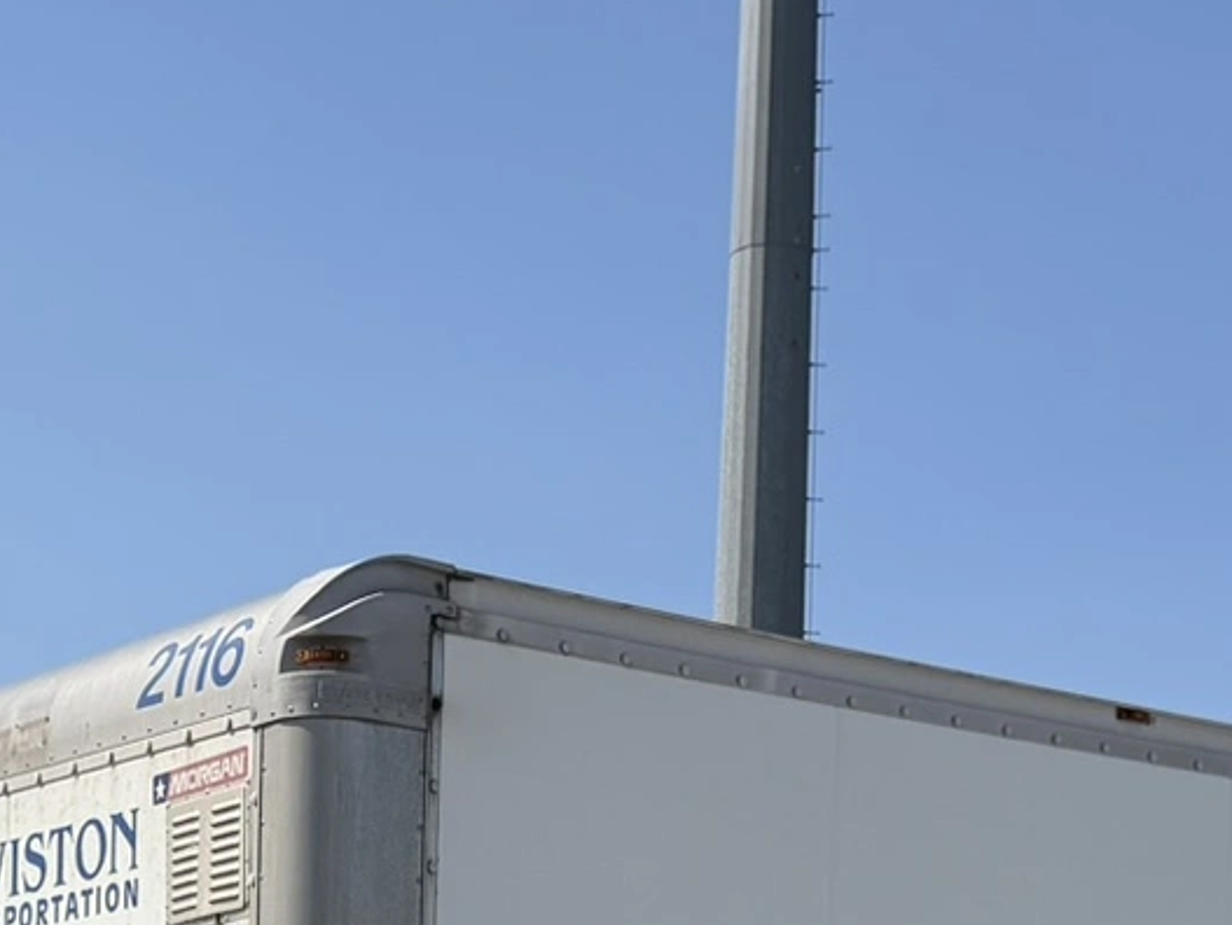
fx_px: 3241
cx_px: 437
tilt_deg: -3.2
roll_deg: -1.6
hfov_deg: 21.5
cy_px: 1497
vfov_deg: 14.8
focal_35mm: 91
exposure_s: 1/5714
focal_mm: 6.76
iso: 80
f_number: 1.78
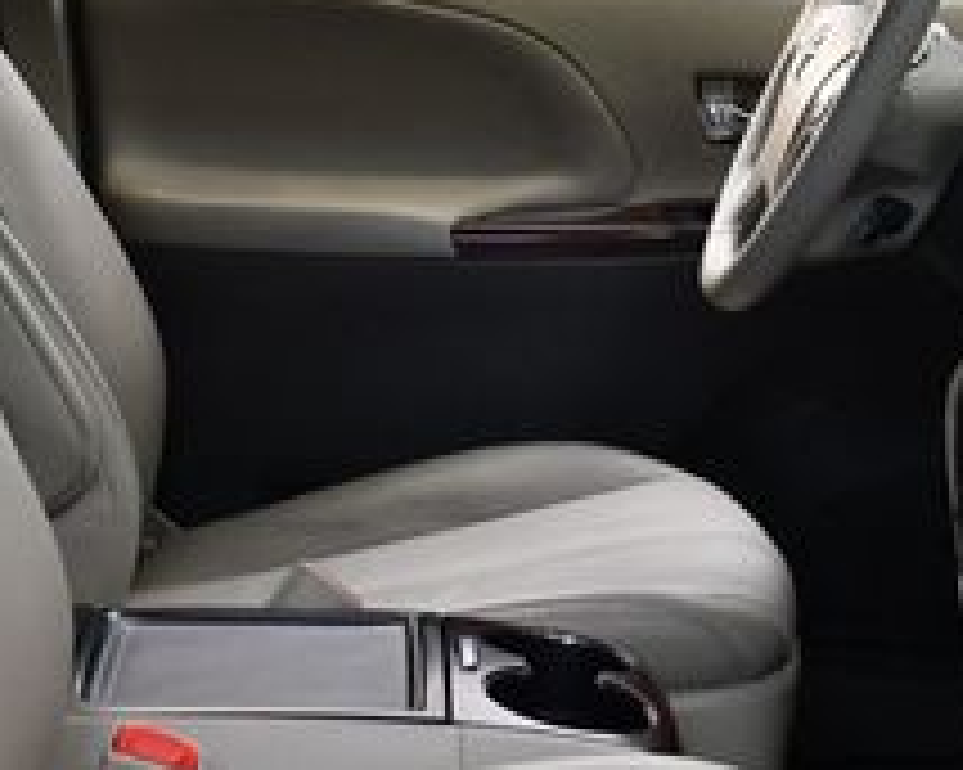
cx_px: 630
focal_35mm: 101
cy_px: 446
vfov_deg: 15.2
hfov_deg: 19.0
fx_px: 2877
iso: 800
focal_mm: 18
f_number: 3.5
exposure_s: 1/125
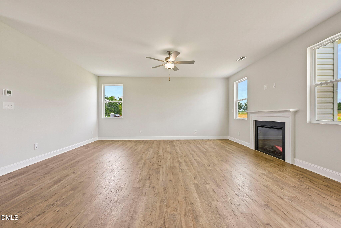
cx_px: 170
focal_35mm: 14
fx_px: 133
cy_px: 114
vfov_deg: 81.2
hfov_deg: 104.3
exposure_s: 1/40
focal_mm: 14
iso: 110
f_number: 8
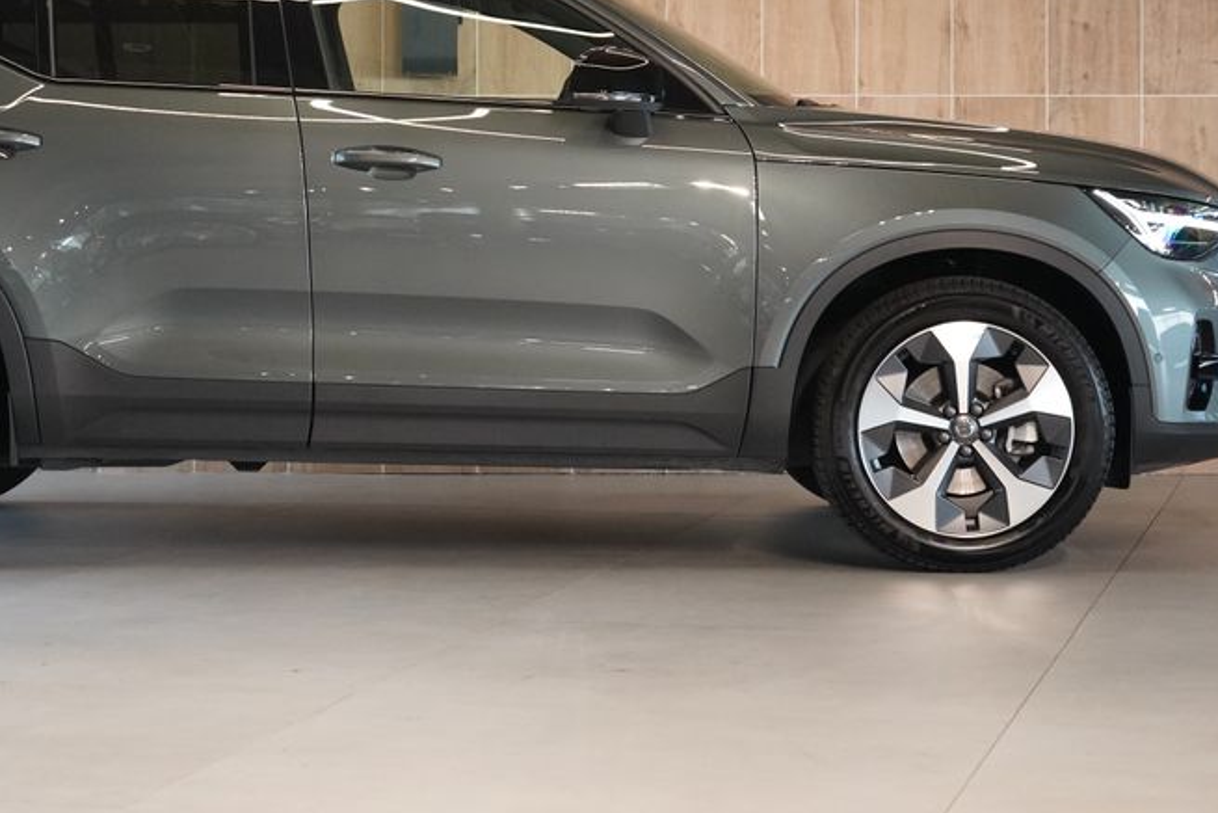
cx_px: 402
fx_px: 3384
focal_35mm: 100
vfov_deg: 13.6
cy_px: 200
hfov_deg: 20.3
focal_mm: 64
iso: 6400
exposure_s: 1/160
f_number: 5.6
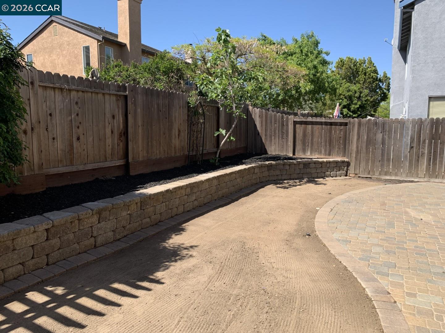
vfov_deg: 53.1
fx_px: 334
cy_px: 166
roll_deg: +1.6
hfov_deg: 67.3
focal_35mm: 26
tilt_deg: -5.1
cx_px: 222
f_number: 1.8
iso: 25
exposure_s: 1/1332
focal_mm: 4.25
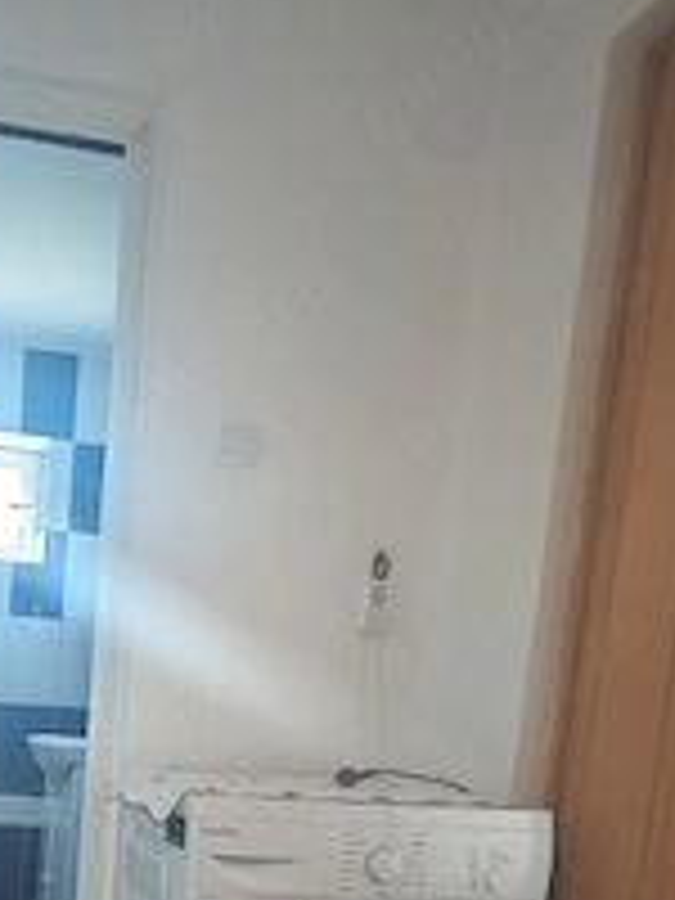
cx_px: 32
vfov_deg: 51.0
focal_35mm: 32
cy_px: 792
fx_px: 832
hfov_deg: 39.9
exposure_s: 1/33
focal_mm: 1.96
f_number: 2.2
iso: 160
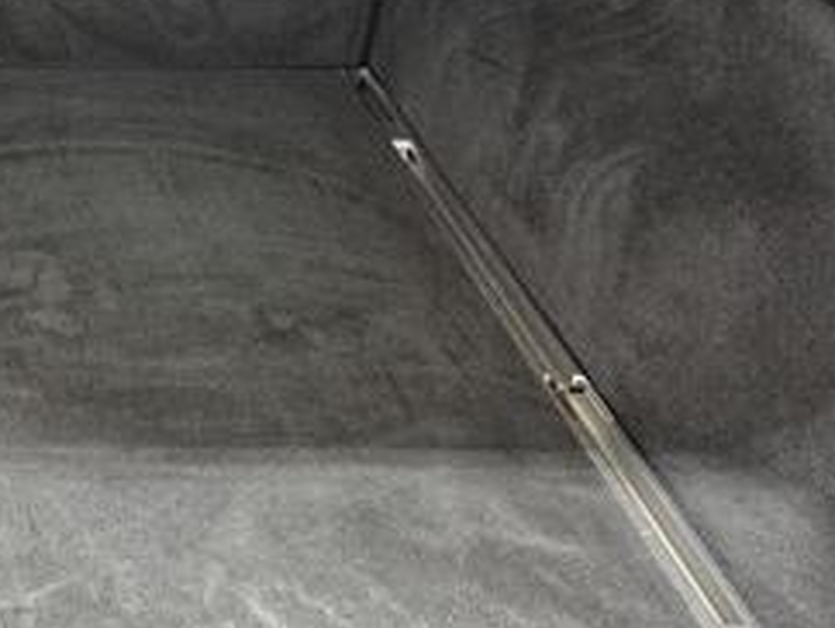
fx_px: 1835
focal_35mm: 76
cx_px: -155
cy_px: 76
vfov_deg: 19.1
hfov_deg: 23.5
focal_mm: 5.4
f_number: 1.8
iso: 1000
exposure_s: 1/100
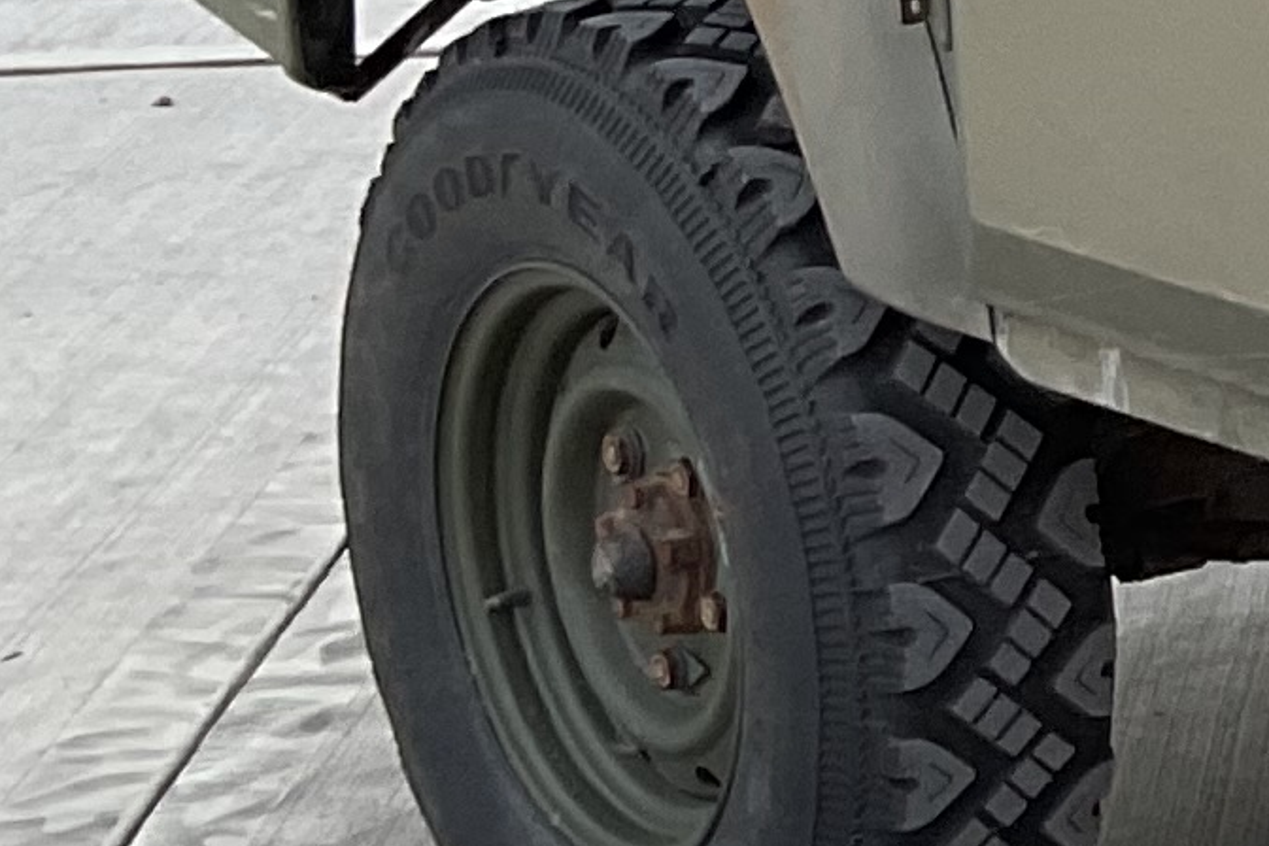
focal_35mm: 181
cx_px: 3276
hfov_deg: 9.7
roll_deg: +0.9
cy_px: 149
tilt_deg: -11.2
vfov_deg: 7.6
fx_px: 6380
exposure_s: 1/1076
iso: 16
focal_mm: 3
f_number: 1.8
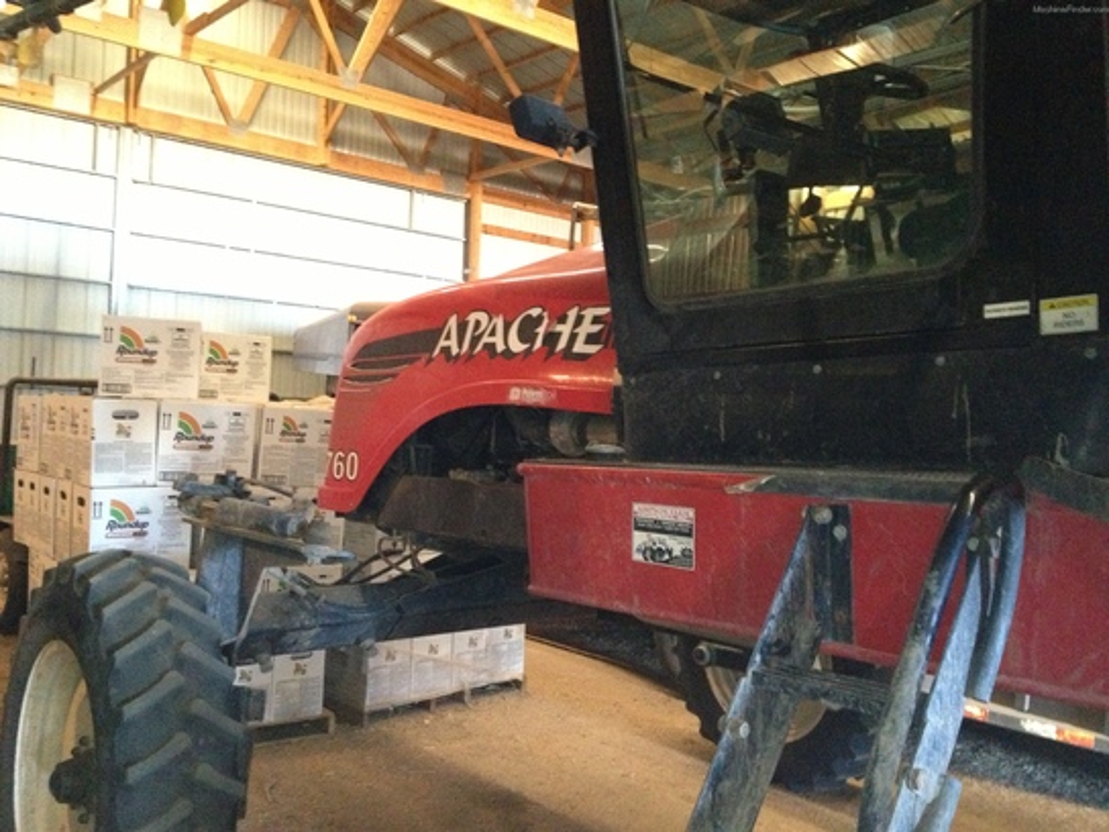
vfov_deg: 40.7
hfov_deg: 52.6
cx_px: 554
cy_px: 416
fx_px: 1121
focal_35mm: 35
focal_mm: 4.28
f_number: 2.4
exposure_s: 1/16
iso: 800
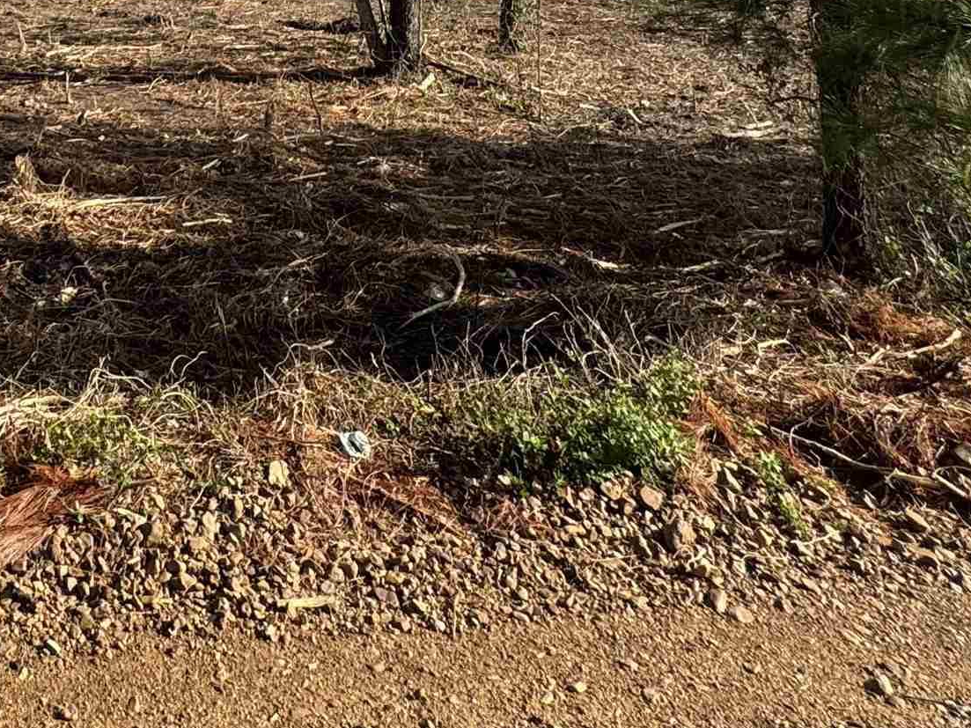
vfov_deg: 28.9
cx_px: 33
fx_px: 1094
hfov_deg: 42.4
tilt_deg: +7.6
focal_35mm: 39
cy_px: -252
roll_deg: +0.6
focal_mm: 2.22
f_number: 2.2
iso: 50
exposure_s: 1/675
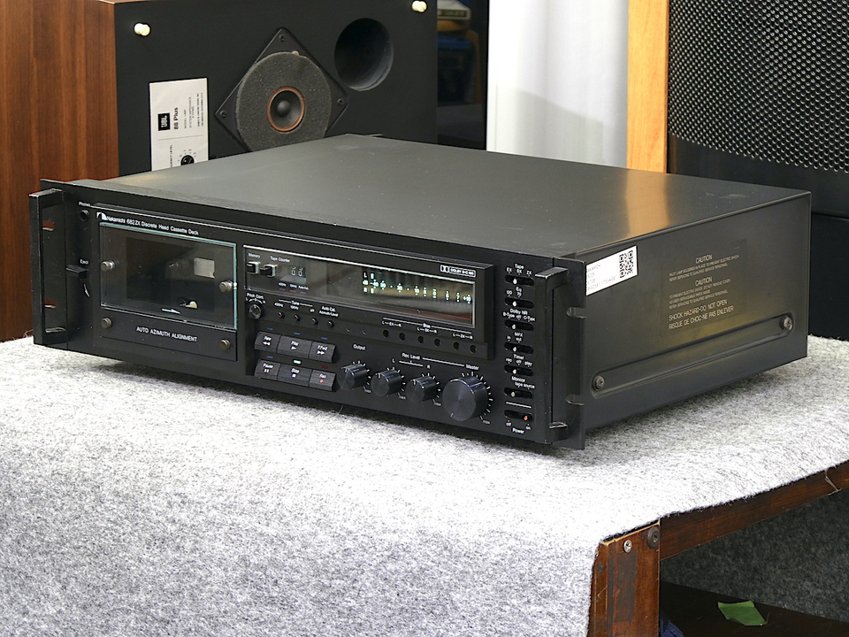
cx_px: 424
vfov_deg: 12.0
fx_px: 3041
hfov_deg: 15.9
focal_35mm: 124
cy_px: 318
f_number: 5.2
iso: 100
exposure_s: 1/1.6
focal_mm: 22.3
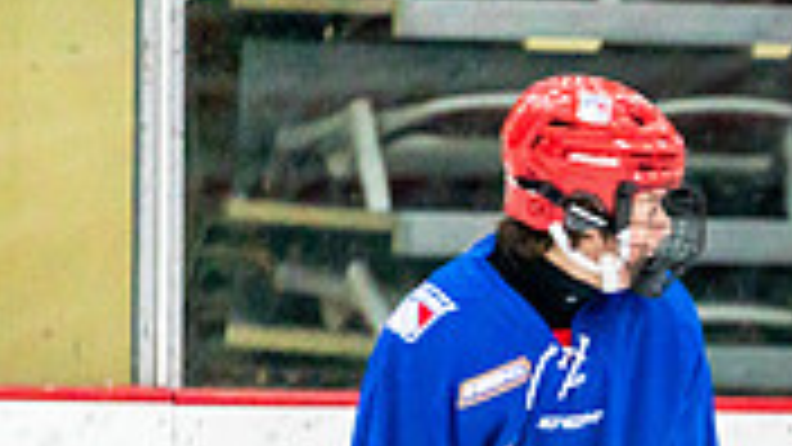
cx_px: 1532
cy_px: 1008
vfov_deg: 1.5
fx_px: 17074
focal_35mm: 813
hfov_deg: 2.6
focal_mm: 200
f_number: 2.8
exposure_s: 1/1250
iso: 3200
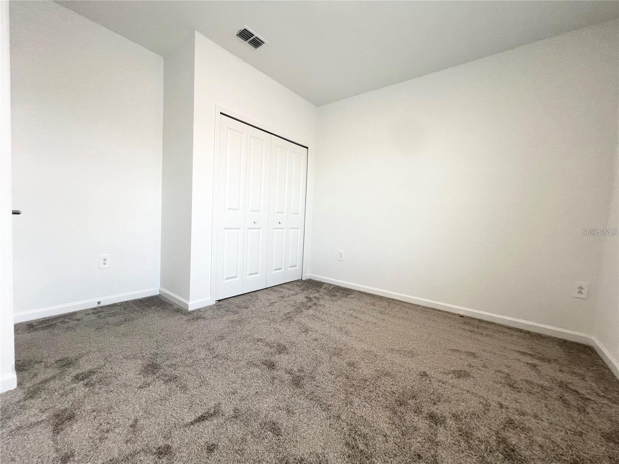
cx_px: 310
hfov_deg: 106.2
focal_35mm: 13
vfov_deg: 89.9
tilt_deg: -4.1
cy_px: 232
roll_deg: -3.0
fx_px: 232
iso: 80
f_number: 1.8
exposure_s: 1/120
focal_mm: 1.57
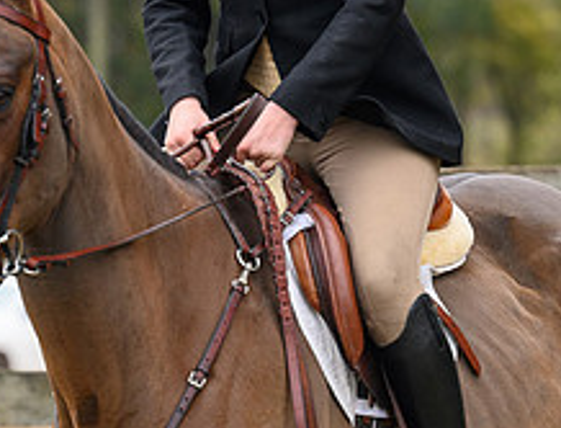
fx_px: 6307
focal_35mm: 387
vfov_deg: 3.9
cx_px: 353
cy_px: 54
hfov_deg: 5.1
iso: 500
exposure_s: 1/640
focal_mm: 120
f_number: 3.2
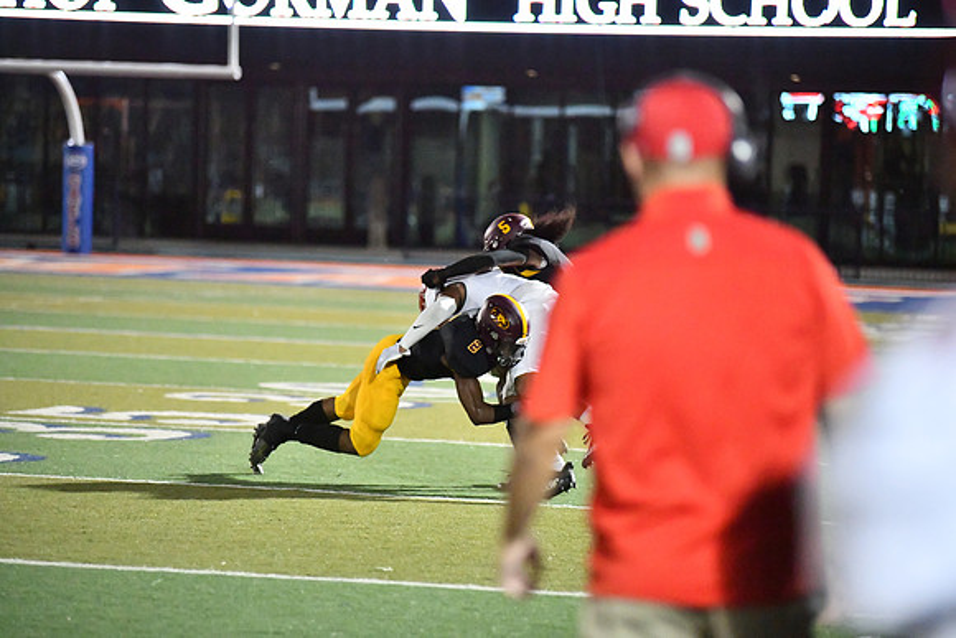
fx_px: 4515
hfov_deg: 12.1
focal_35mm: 170
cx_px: 478
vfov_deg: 8.1
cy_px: 319
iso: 22800
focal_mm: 170
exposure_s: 1/3200
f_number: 2.8
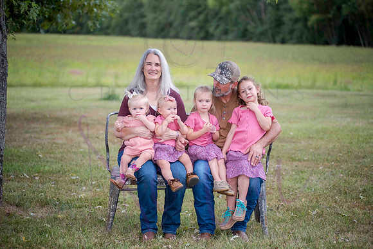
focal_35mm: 80
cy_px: 124
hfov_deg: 25.4
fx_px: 829
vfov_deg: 17.1
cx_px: 186
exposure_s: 1/640
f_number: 2.8
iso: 400
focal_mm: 80
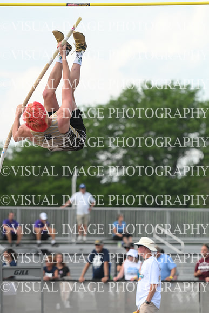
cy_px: 156
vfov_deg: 6.4
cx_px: 104
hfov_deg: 4.3
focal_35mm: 320
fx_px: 2785
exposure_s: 1/4000
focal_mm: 320
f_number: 8
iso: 2500
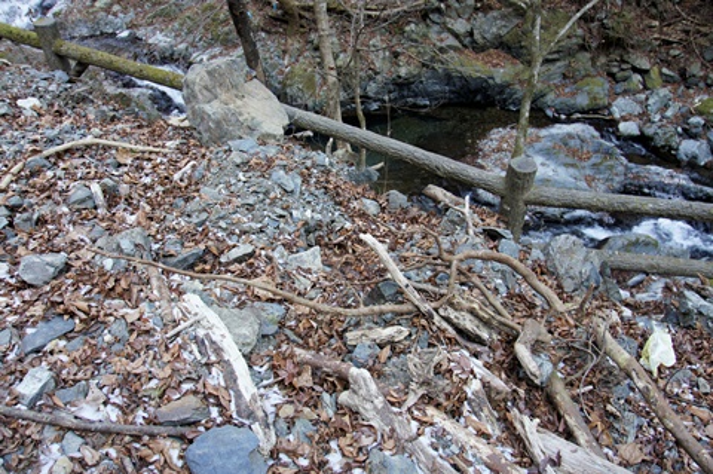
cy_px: 237
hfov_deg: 64.6
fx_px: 564
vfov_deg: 45.6
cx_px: 356
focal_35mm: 28
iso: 200
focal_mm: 19
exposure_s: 1/40
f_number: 4
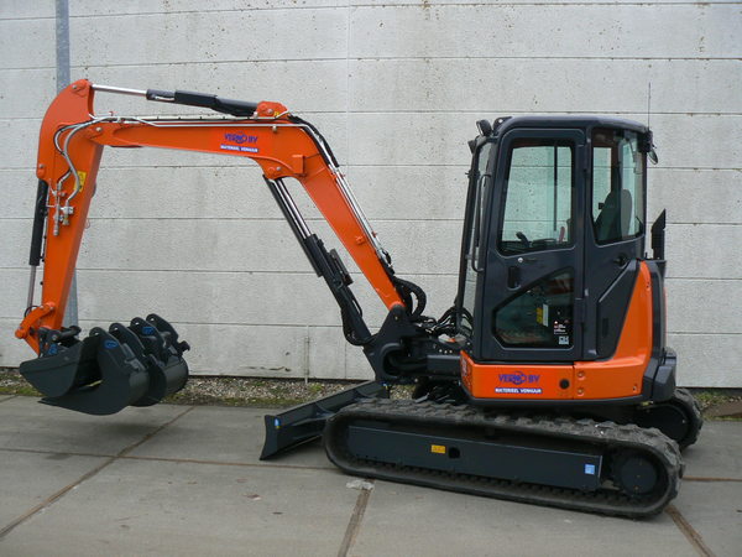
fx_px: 772
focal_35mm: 36
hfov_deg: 51.4
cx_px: 371
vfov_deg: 39.7
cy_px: 278
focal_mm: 6
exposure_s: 1/30
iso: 80
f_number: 2.8
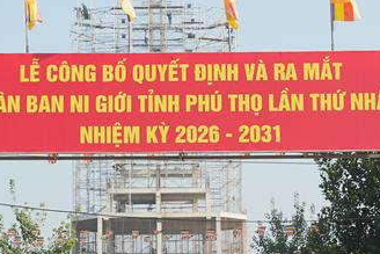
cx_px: 161
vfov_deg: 9.2
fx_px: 1584
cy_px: 165
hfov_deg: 13.7
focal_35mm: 150
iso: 100
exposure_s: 1/250
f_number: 5
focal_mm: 41
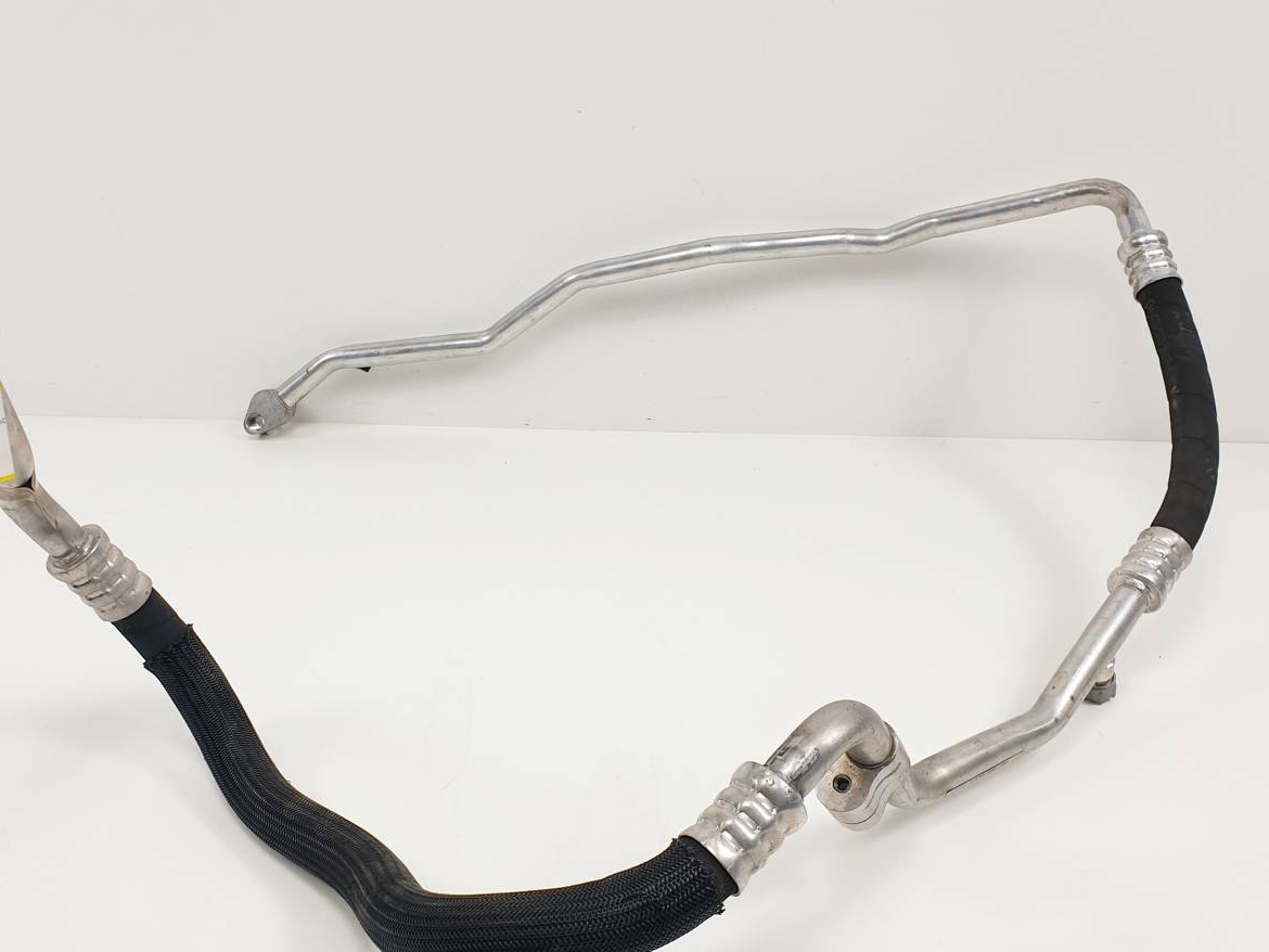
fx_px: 1173
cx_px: 569
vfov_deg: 44.1
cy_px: 516
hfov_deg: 56.7
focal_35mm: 32
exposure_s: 1/317
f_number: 2.4
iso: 50
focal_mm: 4.3
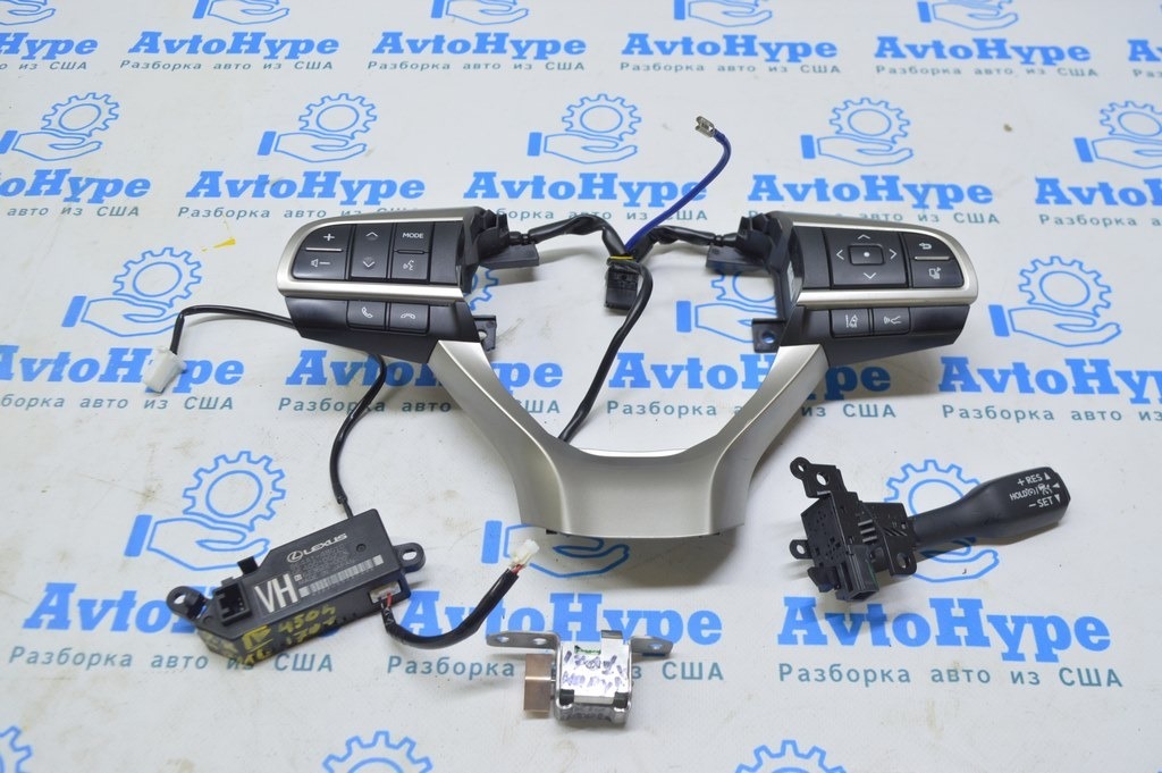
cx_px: 581
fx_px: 1113
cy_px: 386
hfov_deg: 55.1
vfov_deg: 38.3
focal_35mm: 34
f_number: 5.6
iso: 400
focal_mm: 23
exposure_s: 1/20
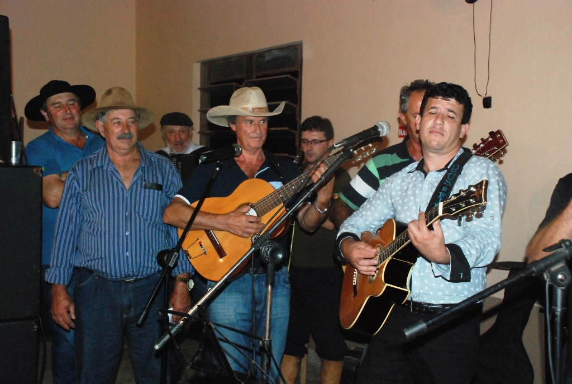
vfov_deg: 28.2
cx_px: 286
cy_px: 192
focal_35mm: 48
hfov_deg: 41.0
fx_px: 764
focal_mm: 32
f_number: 5.6
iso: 1600
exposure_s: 1/60
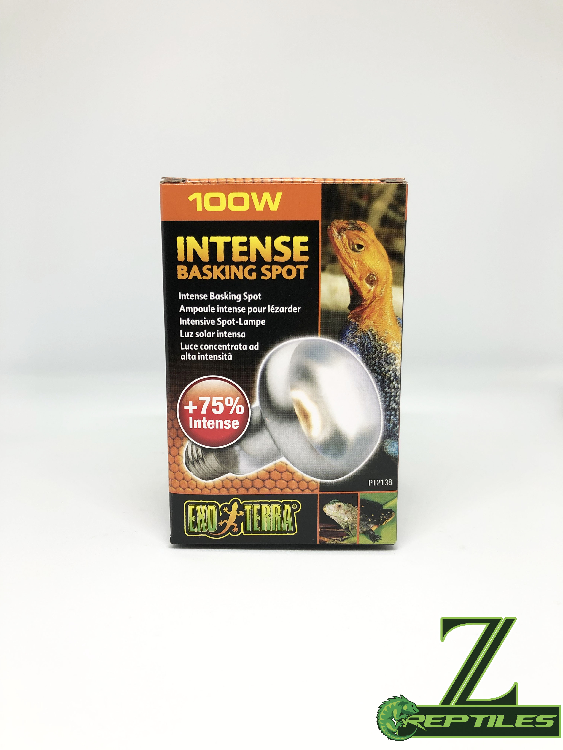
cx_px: 282
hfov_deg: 49.7
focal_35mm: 28
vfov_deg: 63.4
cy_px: 375
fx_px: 607
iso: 25
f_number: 1.8
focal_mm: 4
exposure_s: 1/33
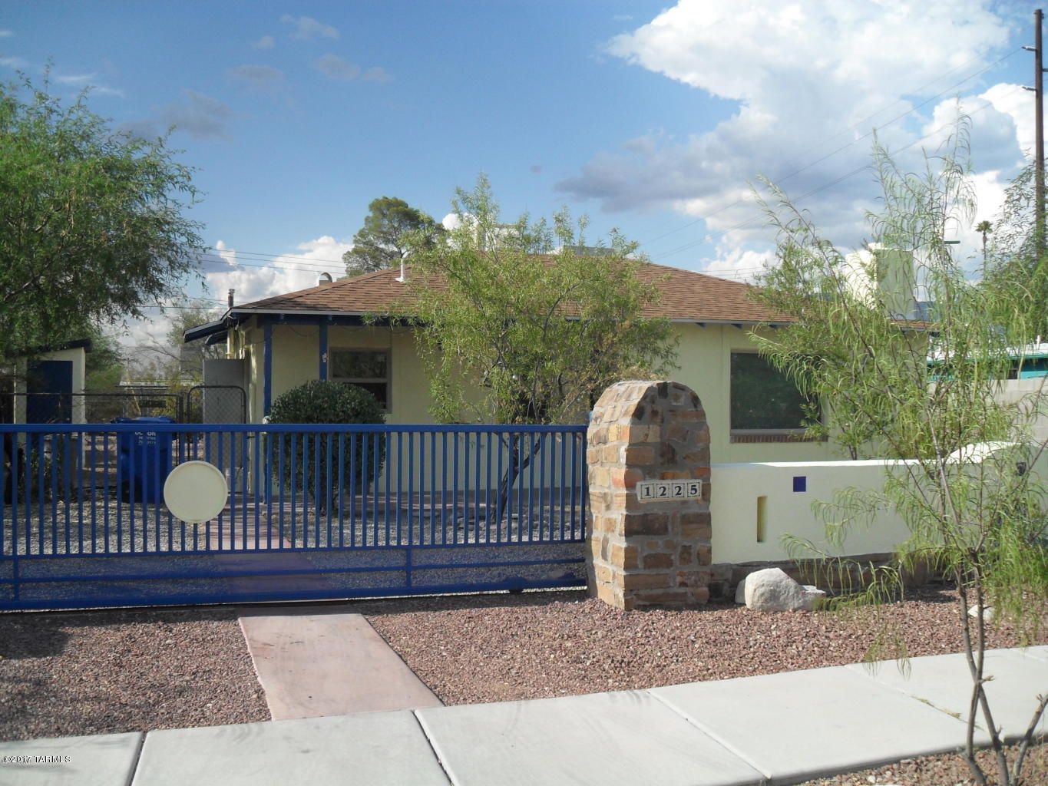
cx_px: 524
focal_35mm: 35
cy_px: 393
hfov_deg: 52.6
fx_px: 1060
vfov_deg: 40.7
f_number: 8.9
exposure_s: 1/125
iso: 100
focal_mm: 6.2
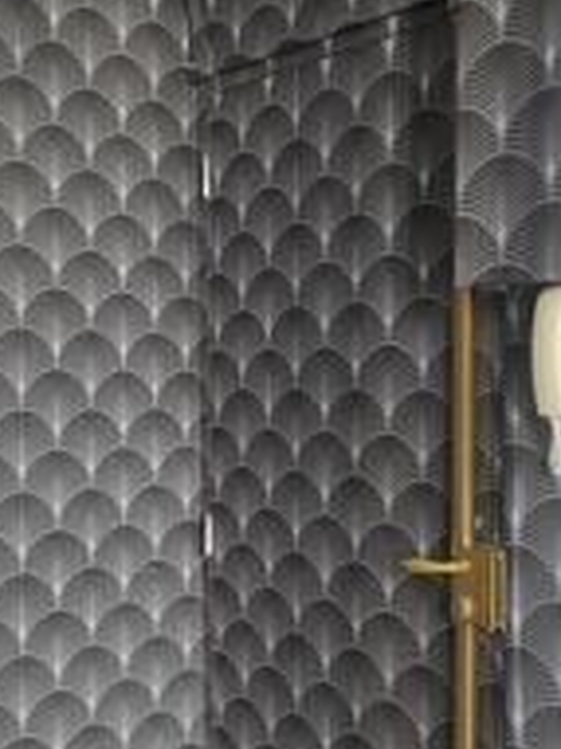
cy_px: 427
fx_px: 1211
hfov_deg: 25.8
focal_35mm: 56
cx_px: 161
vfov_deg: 34.3
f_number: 1.89
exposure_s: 1/33
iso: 128
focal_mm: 5.43
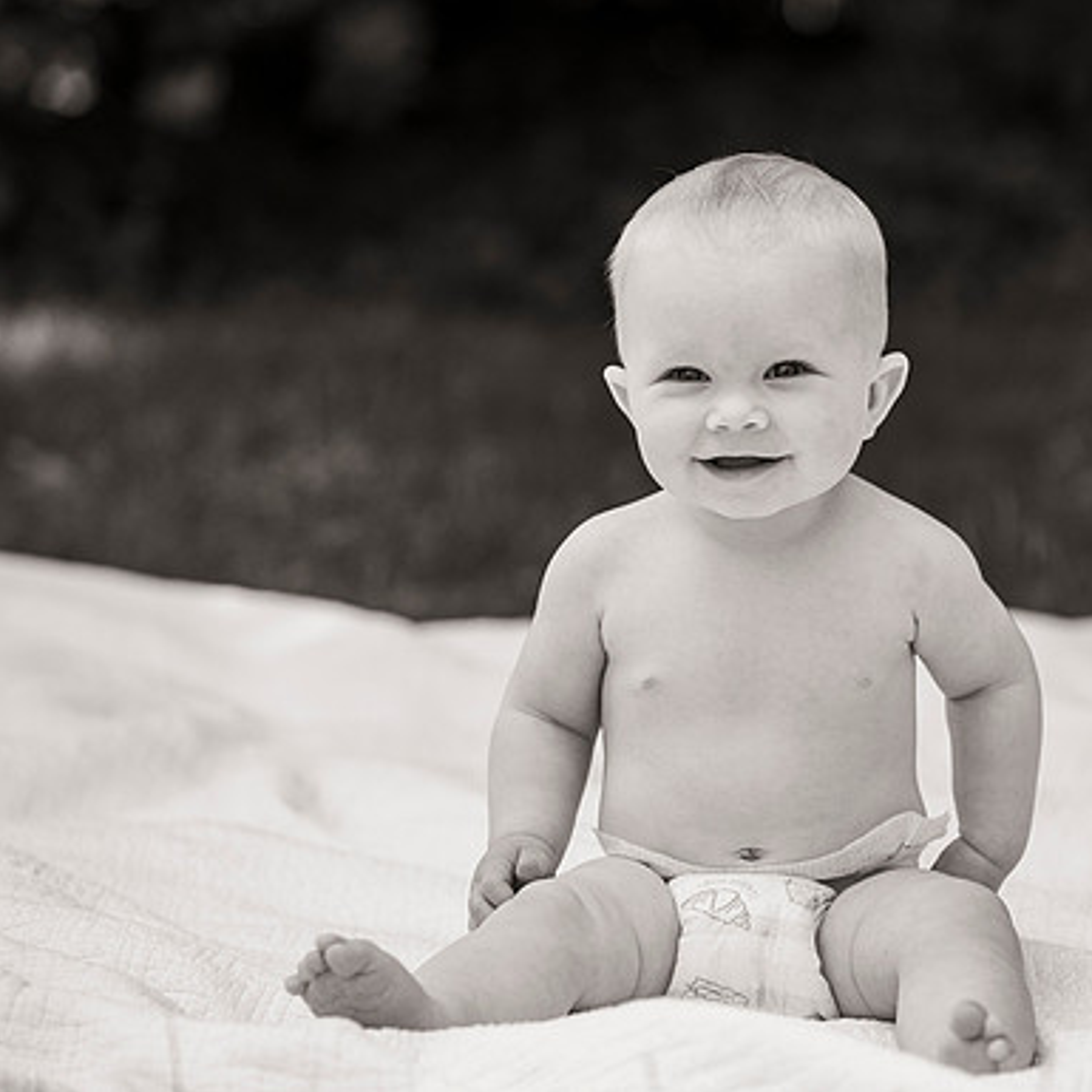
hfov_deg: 9.1
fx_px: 6888
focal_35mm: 193
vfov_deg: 9.1
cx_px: 773
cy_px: 568
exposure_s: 1/1000
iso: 400
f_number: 3.5
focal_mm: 140
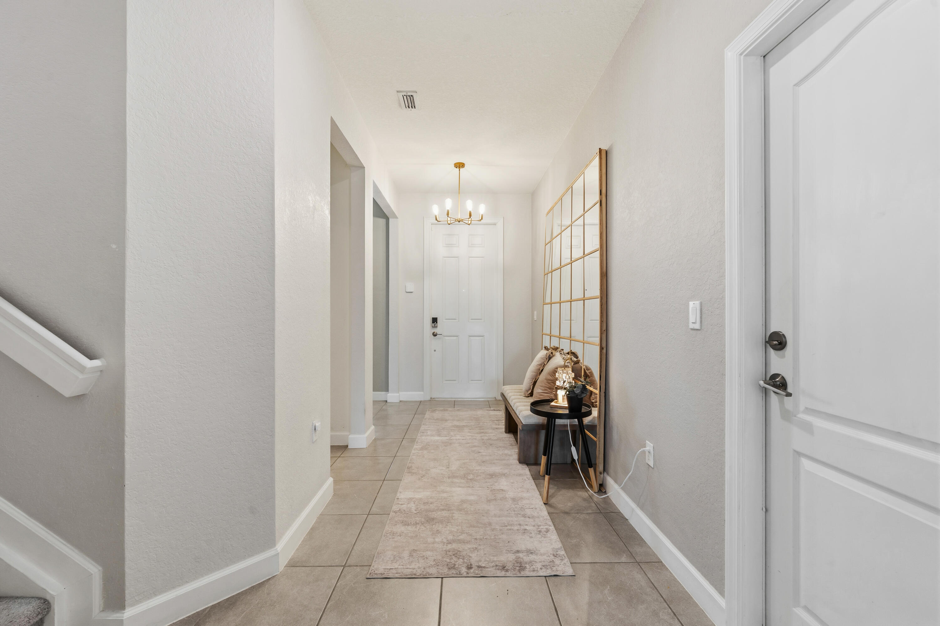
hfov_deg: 104.3
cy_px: 313
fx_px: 366
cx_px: 470
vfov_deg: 81.2
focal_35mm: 14
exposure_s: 1/1.25
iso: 250
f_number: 9
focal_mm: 14
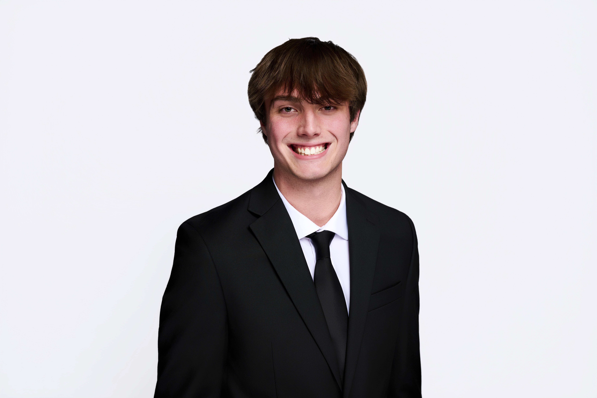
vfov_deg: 27.0
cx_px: 298
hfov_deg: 39.6
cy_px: 199
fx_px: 829
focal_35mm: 50
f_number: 6.3
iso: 200
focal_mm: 50
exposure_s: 1/200
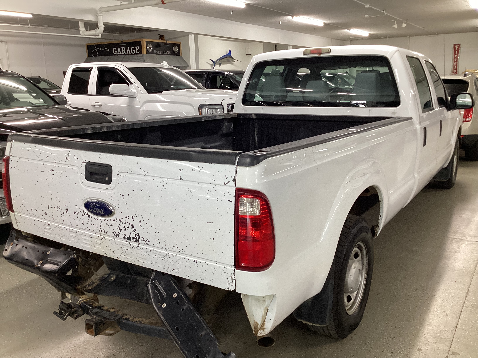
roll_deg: +1.3
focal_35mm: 31
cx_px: 239
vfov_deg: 45.4
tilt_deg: -14.3
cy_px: 179
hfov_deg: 58.4
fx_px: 428
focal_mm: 3.3
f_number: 2.4
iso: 200
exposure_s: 1/60
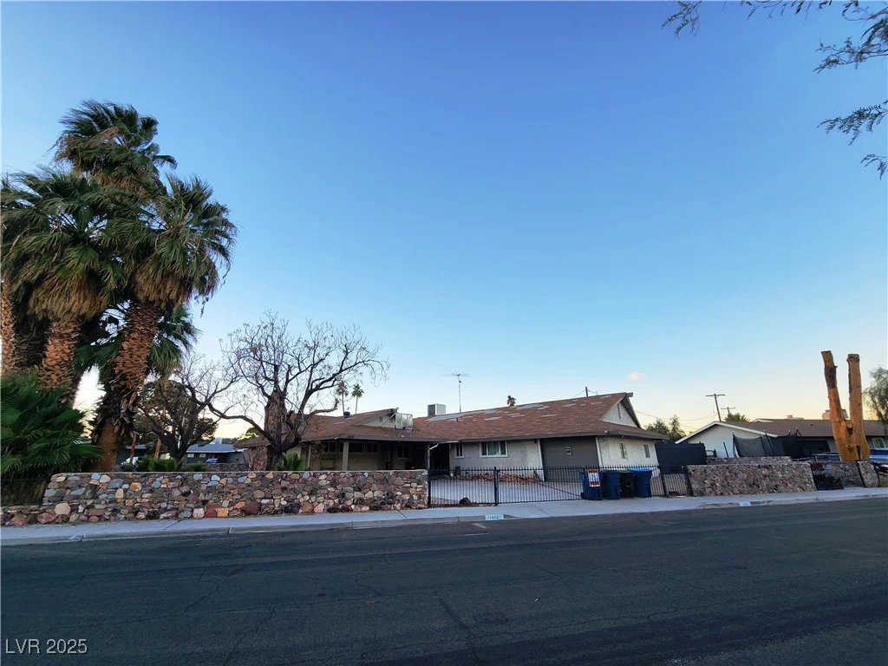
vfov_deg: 89.9
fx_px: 333
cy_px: 333
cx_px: 444
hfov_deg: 106.2
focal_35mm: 13
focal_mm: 2.2
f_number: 2.2
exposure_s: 1/161
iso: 50
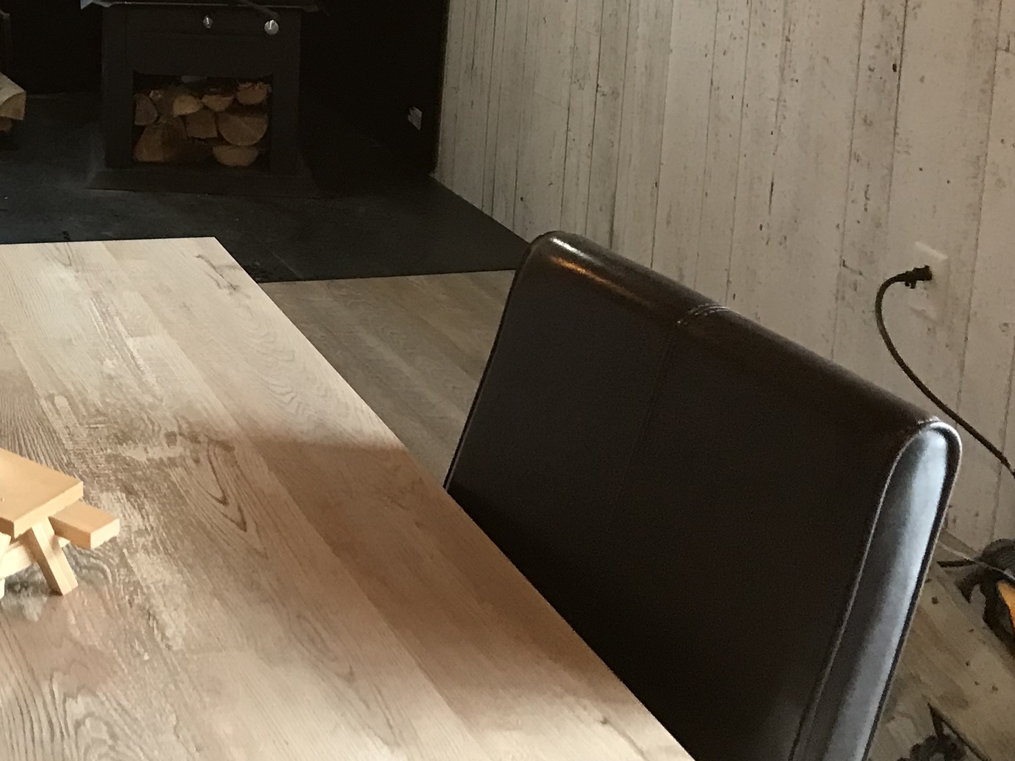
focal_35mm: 65
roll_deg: -0.4
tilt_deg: -10.0
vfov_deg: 21.4
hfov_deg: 27.0
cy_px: -89
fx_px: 1906
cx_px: -137
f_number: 1.8
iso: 40
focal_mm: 3.99
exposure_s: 1/20
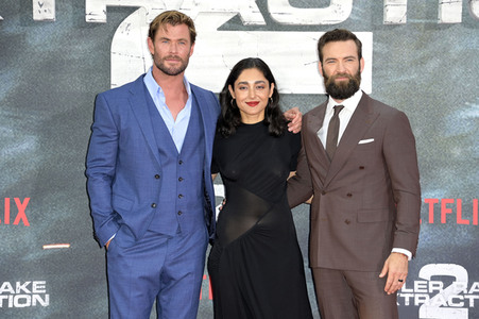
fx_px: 1622
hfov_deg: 16.8
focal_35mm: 122
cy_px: 160
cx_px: 240
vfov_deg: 11.2
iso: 400
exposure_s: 1/250
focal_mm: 122
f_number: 5.6
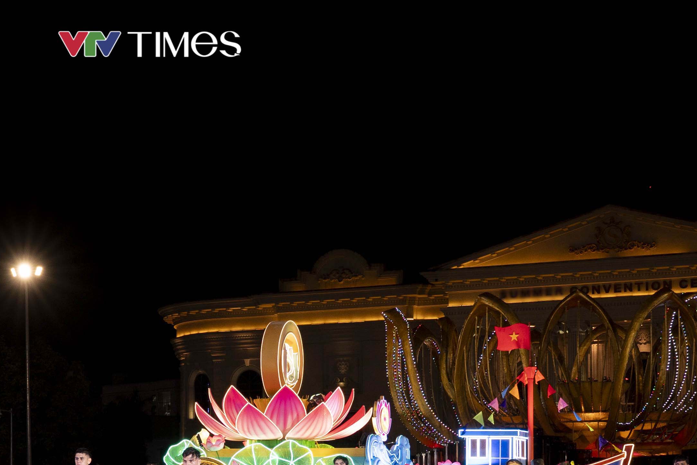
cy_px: 453
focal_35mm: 89
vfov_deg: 15.1
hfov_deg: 22.5
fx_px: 1723
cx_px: 124
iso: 320
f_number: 4
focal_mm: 28
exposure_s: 1/60
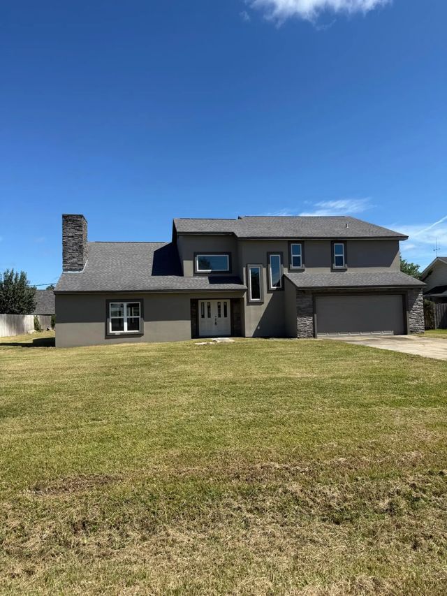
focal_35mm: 24
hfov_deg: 56.8
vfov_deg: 71.6
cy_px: 298
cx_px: 224
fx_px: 413
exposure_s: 1/4673
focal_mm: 6.76
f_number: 1.78
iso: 80
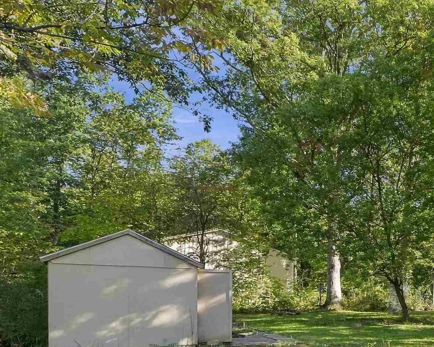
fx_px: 475
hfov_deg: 35.4
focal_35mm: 37
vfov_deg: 37.3
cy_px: 317
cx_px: 551
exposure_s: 1/500
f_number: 5.6
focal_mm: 10
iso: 800
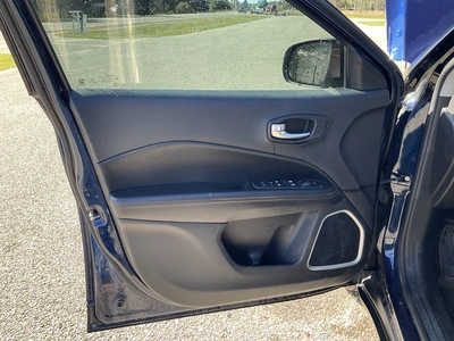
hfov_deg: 61.7
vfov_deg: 48.2
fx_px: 380
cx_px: 227
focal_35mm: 29
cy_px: 170
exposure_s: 1/122
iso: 20
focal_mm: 3
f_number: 1.8
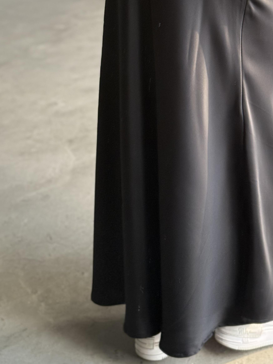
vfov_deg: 23.2
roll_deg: +1.8
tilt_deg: -40.2
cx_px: 206
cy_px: 65
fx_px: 873
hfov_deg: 17.7
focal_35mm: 83
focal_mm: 6.76
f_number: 1.78
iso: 250
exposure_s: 1/46
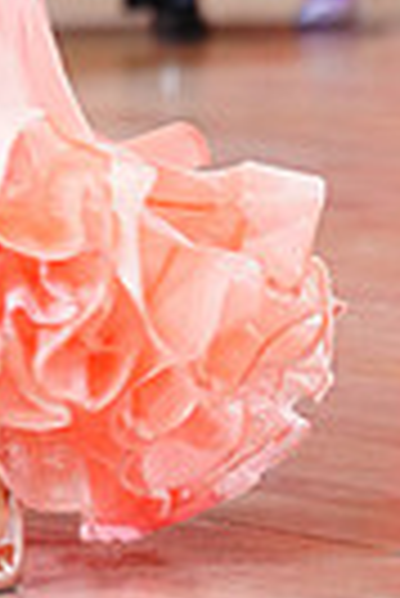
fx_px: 14445
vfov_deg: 2.4
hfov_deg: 1.6
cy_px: -211
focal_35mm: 869
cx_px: -88
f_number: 2.8
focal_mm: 200
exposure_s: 1/400
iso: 2000
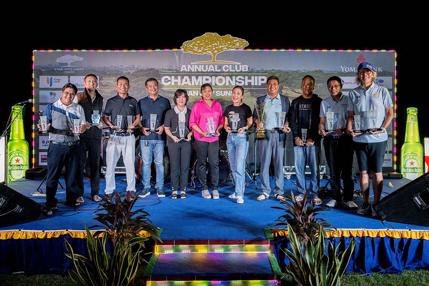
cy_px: 143
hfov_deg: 62.8
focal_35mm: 30
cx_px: 214
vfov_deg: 44.3
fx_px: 352
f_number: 5.6
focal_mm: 29.5
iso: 1100
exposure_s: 1/200
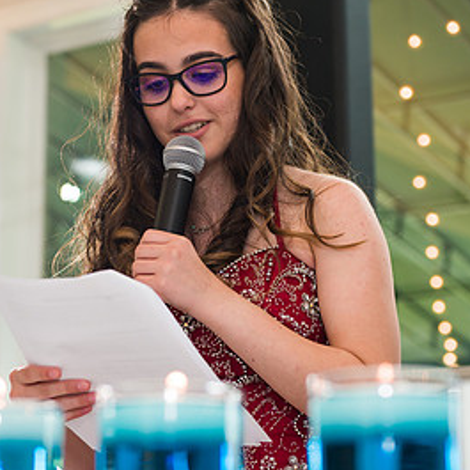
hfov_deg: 16.7
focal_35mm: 104
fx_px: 1598
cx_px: 227
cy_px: 234
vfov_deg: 16.7
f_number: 4
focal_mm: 56
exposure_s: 1/200
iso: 400
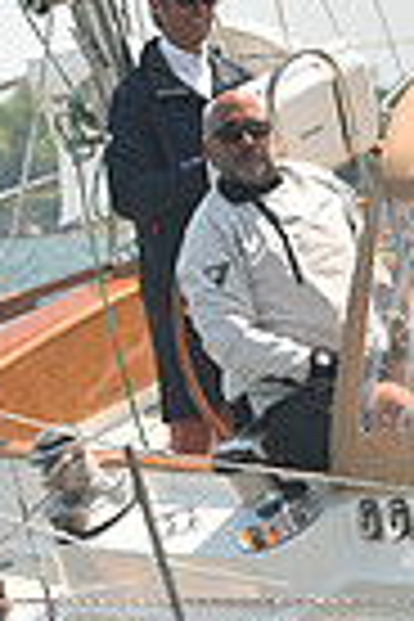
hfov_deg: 3.3
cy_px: 421
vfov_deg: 4.9
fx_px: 7227
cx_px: 225
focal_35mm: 419
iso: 250
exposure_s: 1/640
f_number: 4.5
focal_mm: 100
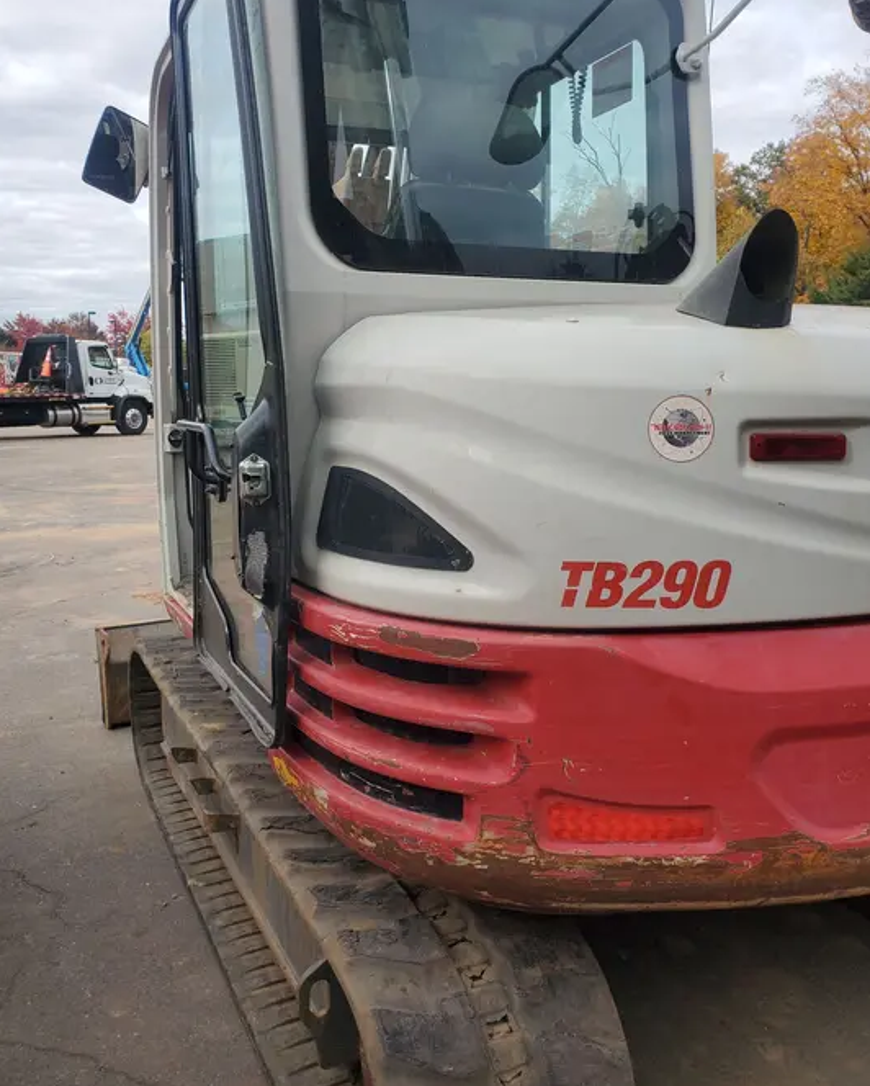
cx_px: 446
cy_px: 505
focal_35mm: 28
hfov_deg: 51.6
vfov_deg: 62.1
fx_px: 900
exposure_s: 1/720
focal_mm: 4.3
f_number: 2.4
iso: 50
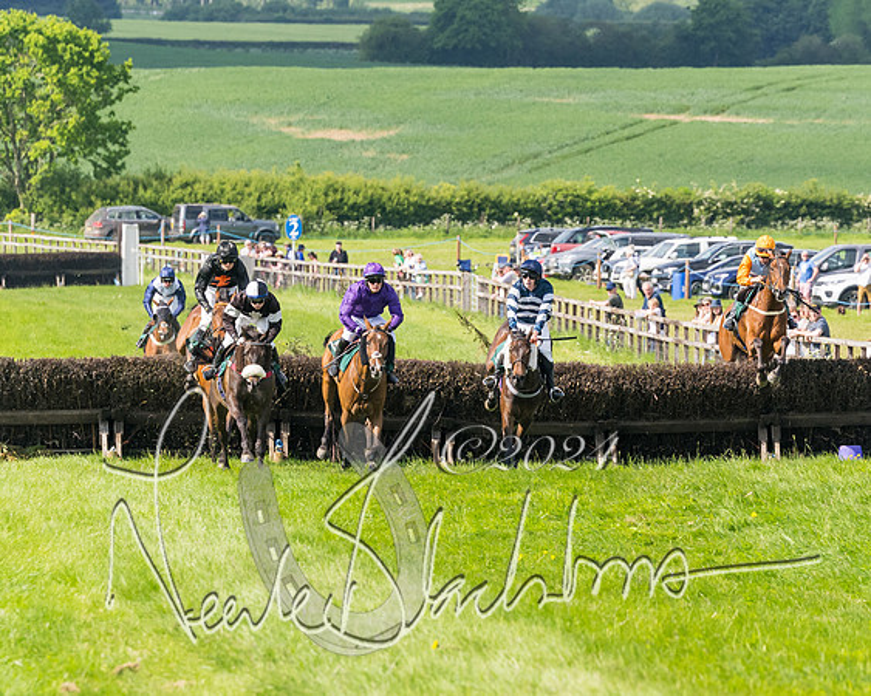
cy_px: 360
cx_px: 573
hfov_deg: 5.3
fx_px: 9377
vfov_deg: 4.3
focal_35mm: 364
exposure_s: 1/2000
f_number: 5
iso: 400
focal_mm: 160
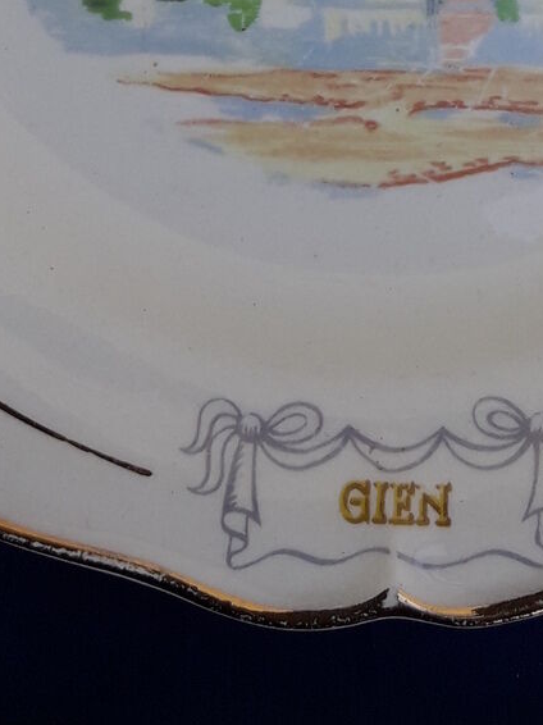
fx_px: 2072
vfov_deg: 18.4
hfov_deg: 14.9
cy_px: -237
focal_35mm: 99
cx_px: 393
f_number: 1.9
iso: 40
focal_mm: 3.7
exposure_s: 1/273
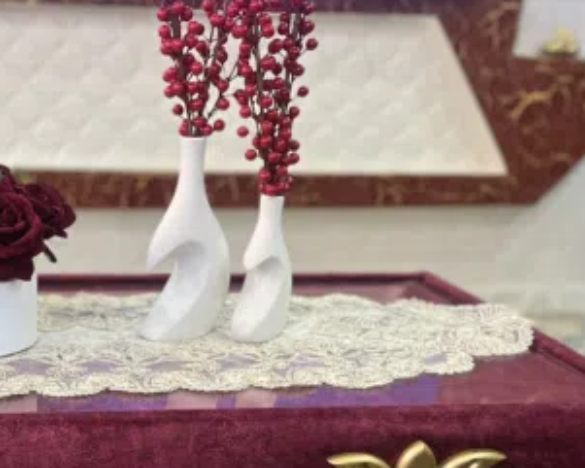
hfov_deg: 33.6
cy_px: 441
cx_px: 107
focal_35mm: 54
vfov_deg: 26.9
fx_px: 935
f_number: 1.6
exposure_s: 1/50
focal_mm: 5.1
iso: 500
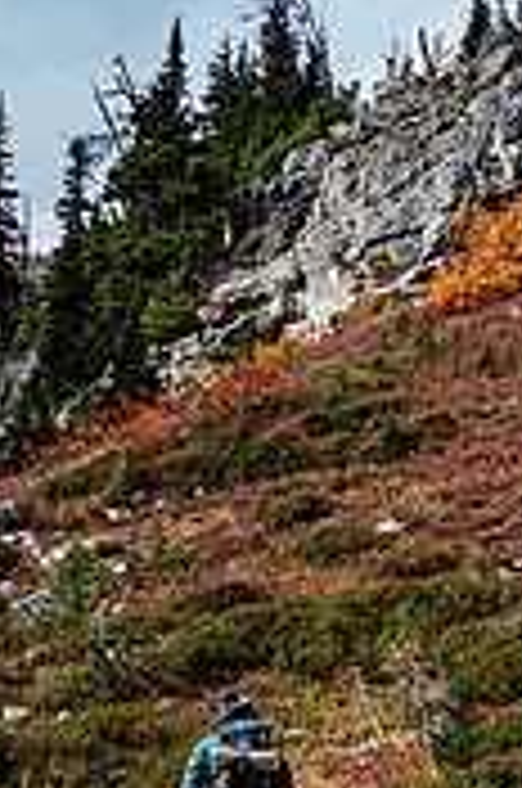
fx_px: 1463
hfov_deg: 20.0
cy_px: 671
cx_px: 405
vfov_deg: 29.2
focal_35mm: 67
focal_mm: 26
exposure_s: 1/125
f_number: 5
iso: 100
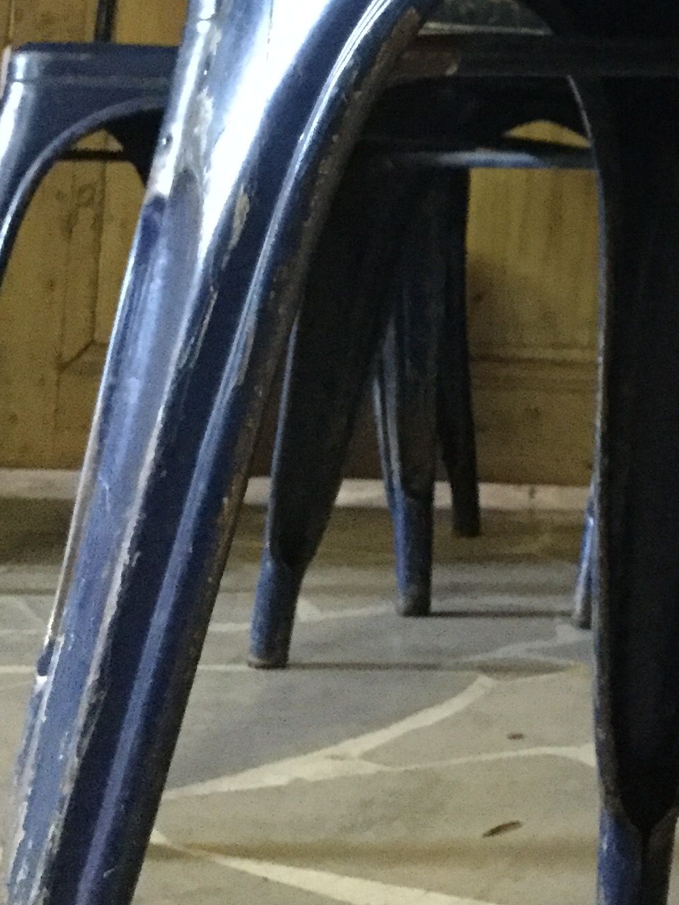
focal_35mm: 76
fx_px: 1987
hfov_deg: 18.5
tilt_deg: +6.8
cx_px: 795
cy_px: 2
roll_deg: -1.6
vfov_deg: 24.5
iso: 800
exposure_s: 1/17
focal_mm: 3.3
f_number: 2.4
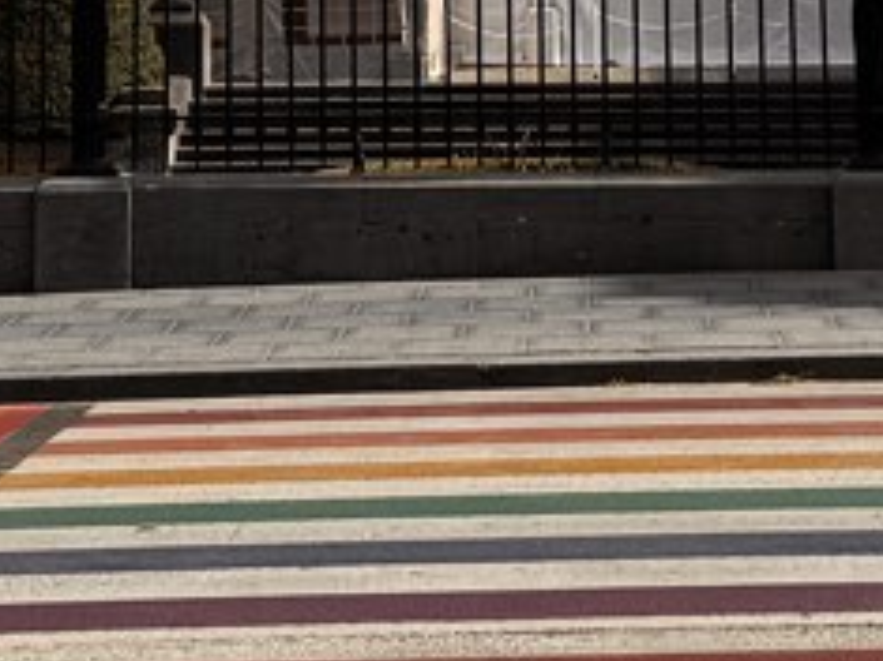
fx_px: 3646
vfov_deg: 9.8
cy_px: -522
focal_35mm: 143
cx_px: 462
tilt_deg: +7.0
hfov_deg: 13.8
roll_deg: +0.3
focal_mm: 6.76
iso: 80
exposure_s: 1/4608
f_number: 1.78
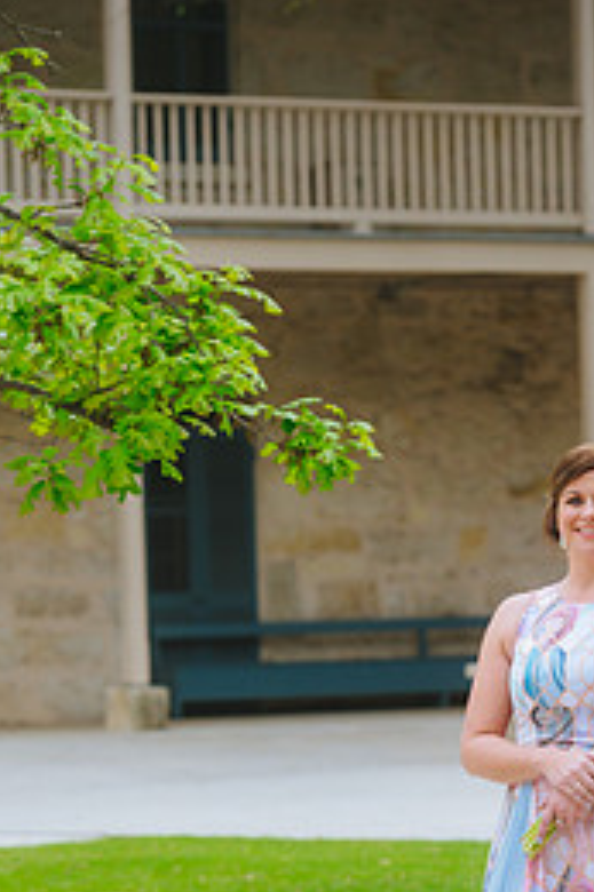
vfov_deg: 9.1
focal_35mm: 225
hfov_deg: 6.1
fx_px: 5576
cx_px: 424
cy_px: 768
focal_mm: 130
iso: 400
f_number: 2.8
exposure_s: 1/1000
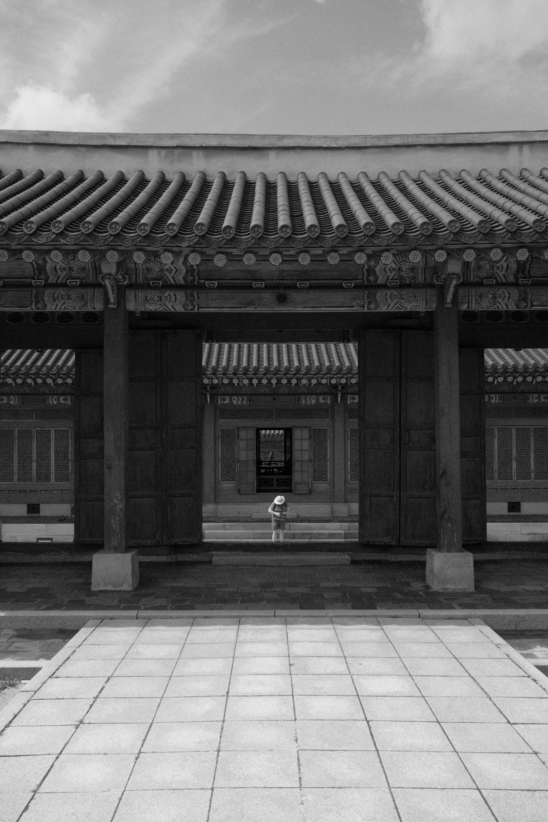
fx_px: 799
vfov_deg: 54.4
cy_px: 411
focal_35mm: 35
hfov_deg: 37.9
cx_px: 274
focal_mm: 23
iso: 3200
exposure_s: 1/7000
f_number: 7.1
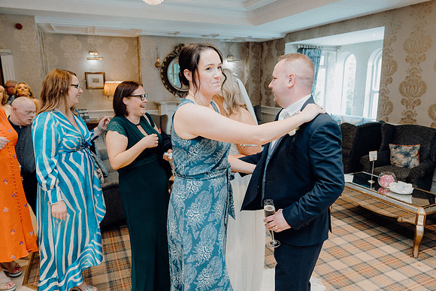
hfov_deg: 69.4
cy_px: 146
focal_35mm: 26
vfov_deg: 49.6
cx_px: 218
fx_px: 315
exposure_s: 1/160
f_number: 3.5
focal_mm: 26
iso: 2000
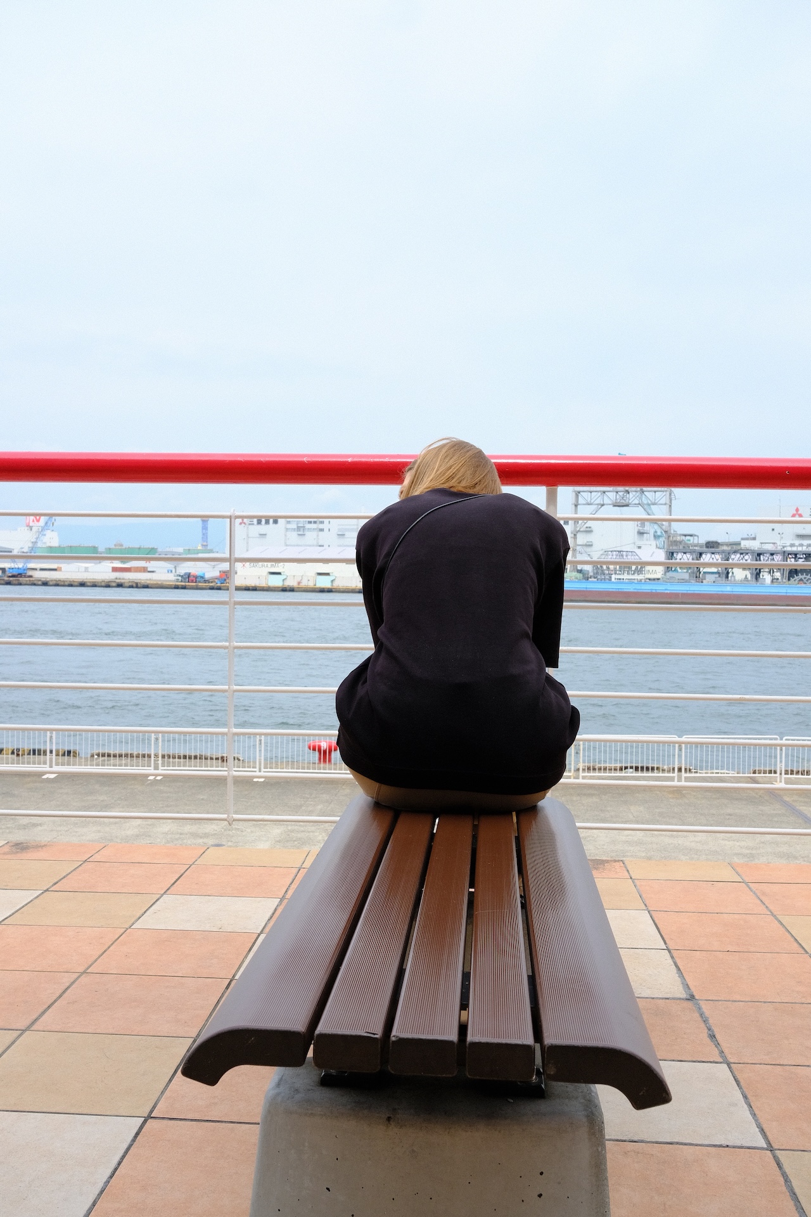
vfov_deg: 54.4
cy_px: 608
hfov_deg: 37.9
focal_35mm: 35
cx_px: 406
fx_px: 1183
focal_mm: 23
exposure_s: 1/500
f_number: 8
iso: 400
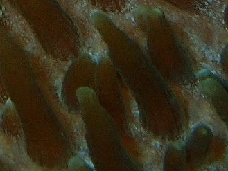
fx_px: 3202
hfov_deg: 4.1
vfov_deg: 3.0
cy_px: -241
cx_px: -24
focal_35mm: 486
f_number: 6.3
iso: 200
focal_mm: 18
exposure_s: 1/200
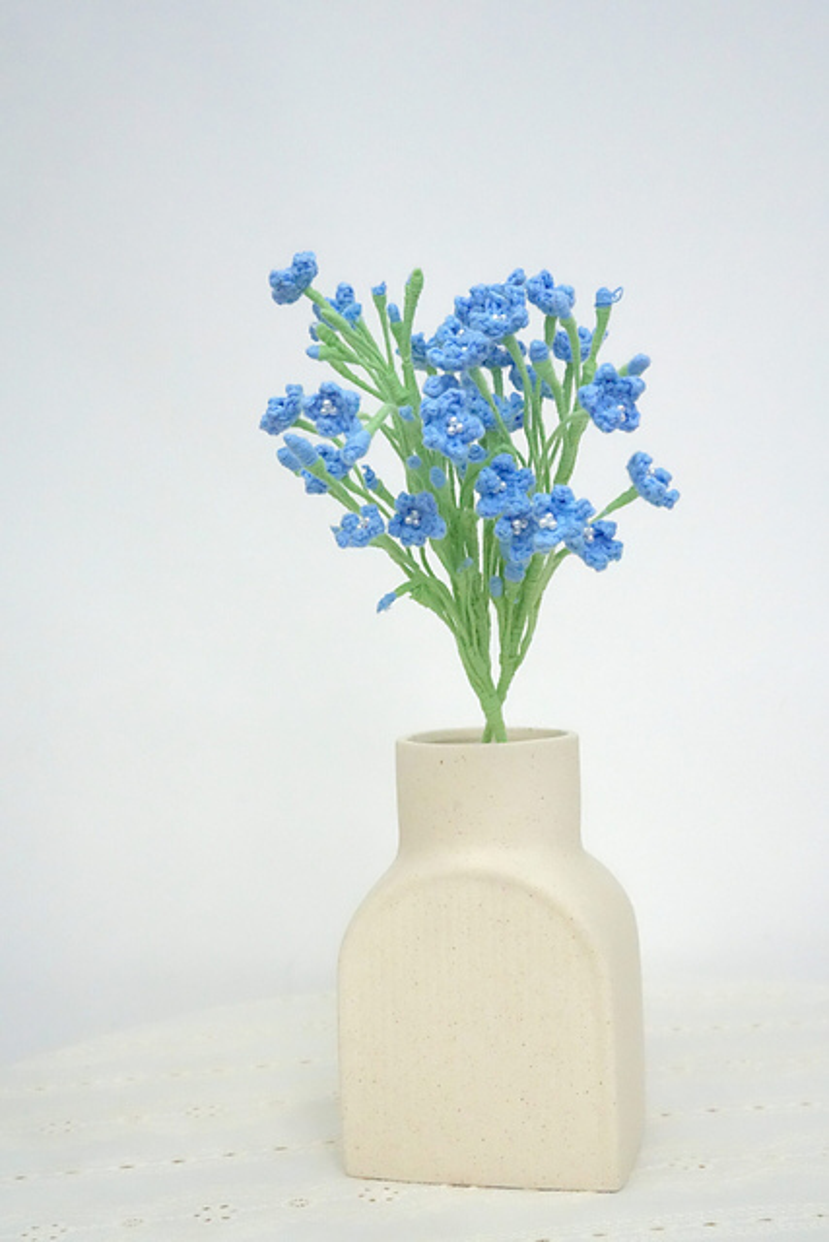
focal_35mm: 50
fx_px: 1726
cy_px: 621
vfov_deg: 39.6
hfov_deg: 27.0
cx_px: 414
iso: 16000
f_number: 11
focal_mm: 50
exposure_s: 1/400
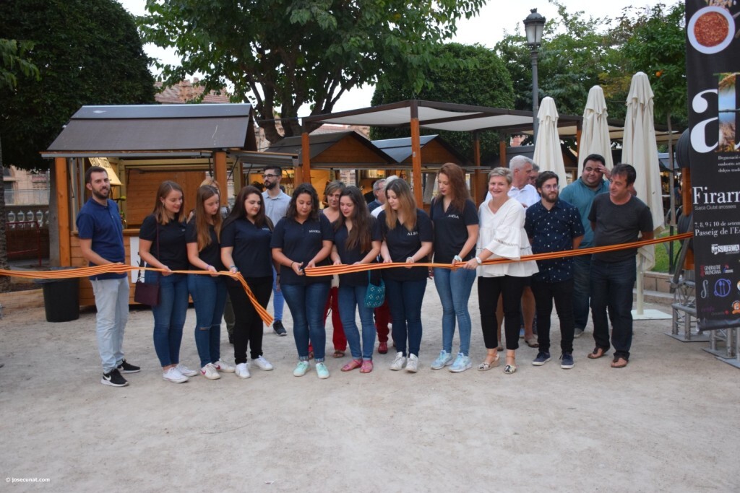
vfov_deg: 38.4
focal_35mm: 34
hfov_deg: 55.1
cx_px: 370
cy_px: 246
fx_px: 709
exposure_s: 1/200
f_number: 4
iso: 2000
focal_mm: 23
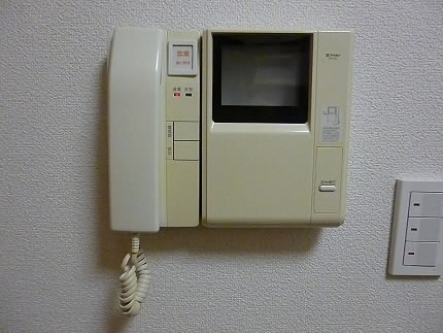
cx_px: 222
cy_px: 166
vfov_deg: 54.9
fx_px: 320
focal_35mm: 25
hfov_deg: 69.4
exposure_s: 1/160
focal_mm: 4.5
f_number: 3.1
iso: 1600
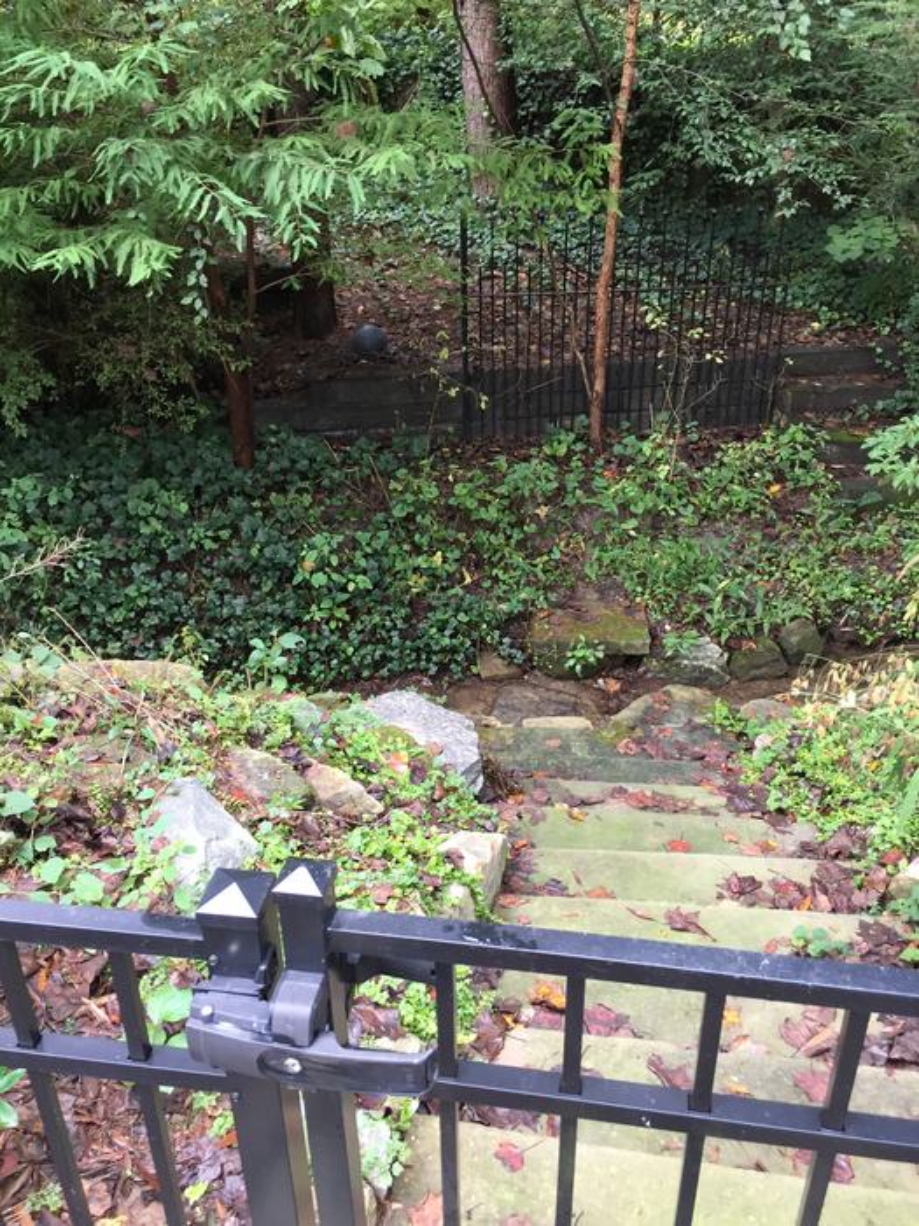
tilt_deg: -30.2
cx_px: 460
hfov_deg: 48.2
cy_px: 613
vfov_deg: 61.7
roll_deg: -0.3
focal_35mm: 29
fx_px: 1027
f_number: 2.2
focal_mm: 4.15
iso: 32
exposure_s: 1/30
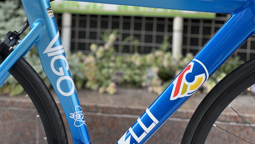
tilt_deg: -11.6
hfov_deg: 25.3
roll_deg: +0.0
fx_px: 568
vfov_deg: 14.4
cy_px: 68
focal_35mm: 84
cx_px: 128
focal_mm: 9
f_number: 2.8
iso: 40
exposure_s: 1/121
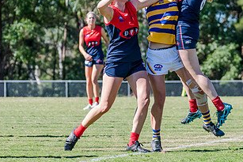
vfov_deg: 4.0
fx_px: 2343
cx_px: 145
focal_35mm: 347
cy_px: 29
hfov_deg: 5.9
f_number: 6.3
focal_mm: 170
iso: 800
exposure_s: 1/1600
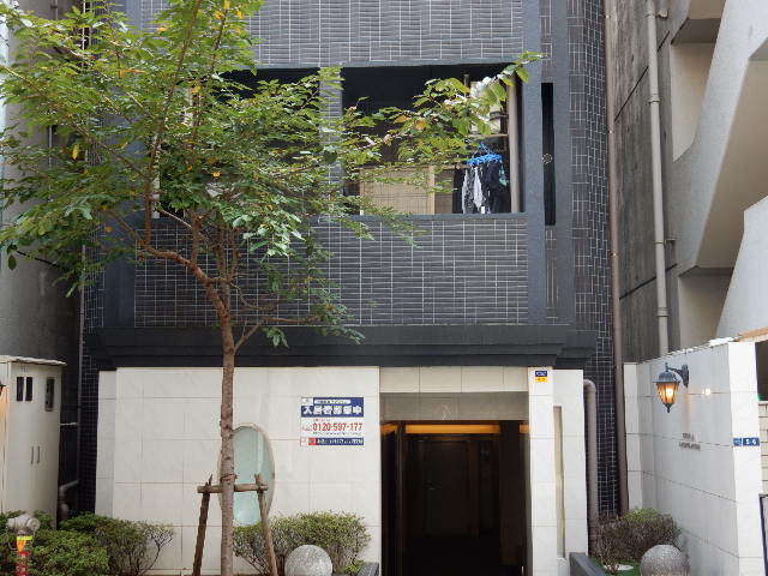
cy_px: 288
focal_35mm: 43
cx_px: 384
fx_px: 954
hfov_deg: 43.9
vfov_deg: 33.6
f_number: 4.2
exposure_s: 1/50
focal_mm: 7.6
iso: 125
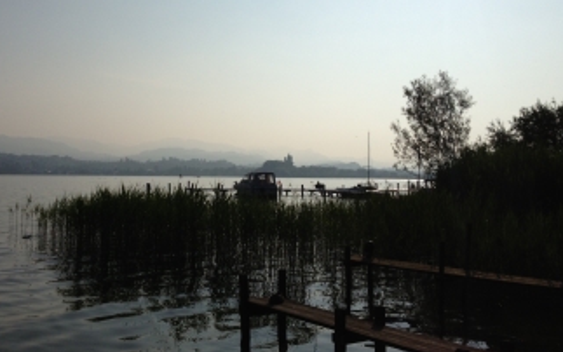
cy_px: 150
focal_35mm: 46
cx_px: 225
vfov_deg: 28.0
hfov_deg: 43.3
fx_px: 706
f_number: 2.4
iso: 50
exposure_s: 1/9259
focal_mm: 4.28
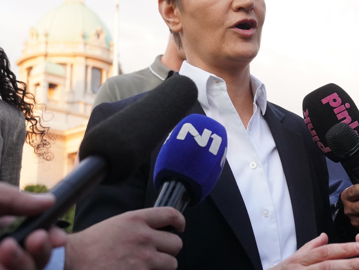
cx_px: 253
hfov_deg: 30.8
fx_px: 643
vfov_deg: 23.6
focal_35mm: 62
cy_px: 158
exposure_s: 1/500
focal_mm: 29
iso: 2000
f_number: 4.5
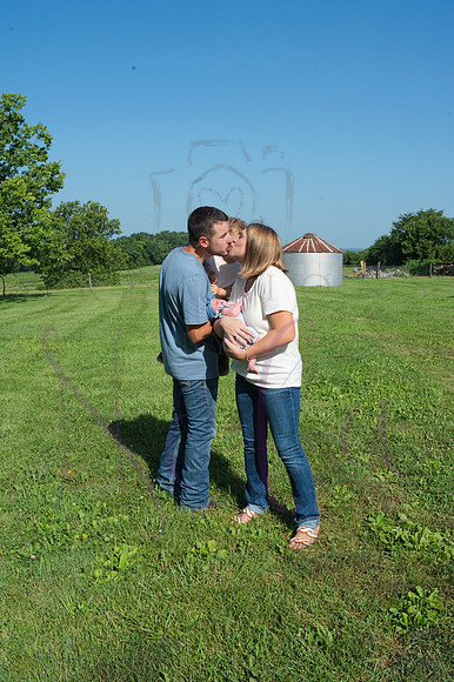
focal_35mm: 32
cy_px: 341
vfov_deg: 59.5
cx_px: 227
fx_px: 597
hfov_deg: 41.7
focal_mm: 31.5
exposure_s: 1/320
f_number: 14
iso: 400
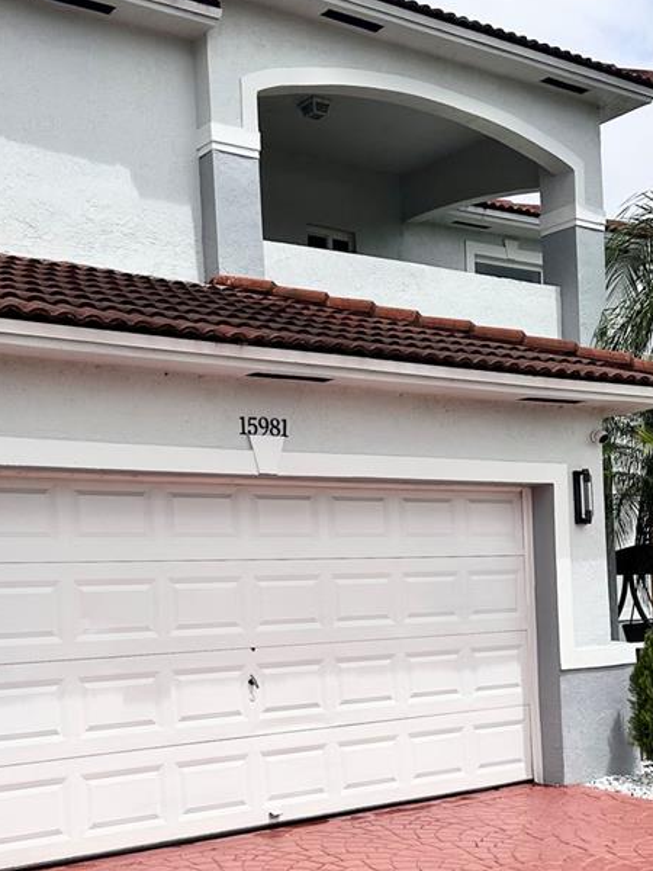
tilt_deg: +0.1
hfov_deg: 30.2
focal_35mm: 48
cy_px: 605
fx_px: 1207
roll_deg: +2.1
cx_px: 274
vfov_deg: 39.0
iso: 80
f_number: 1.78
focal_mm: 6.86
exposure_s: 1/10753
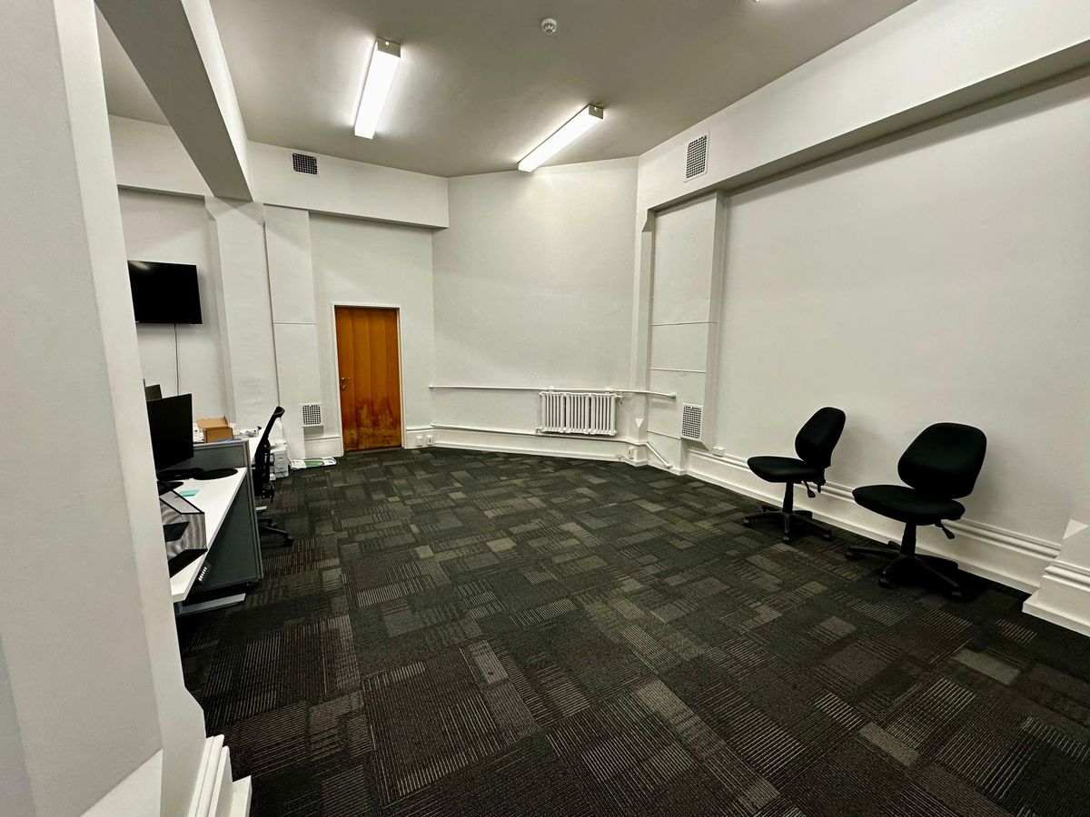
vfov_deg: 85.7
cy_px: 408
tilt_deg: -7.9
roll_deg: -0.4
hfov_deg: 102.1
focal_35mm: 14
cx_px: 545
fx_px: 441
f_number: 2.2
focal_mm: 2.22
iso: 160
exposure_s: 1/100
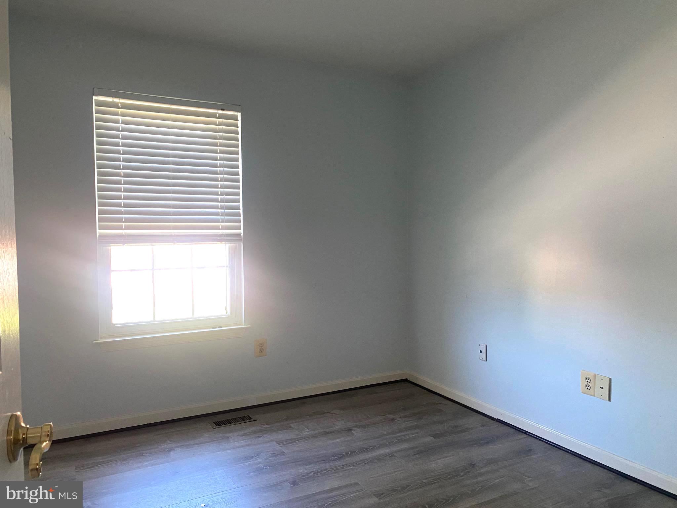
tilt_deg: -3.5
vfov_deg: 53.1
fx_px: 508
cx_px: 338
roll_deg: +0.2
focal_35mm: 26
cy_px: 254
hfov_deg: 67.3
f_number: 1.8
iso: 200
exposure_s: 1/60
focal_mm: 4.25
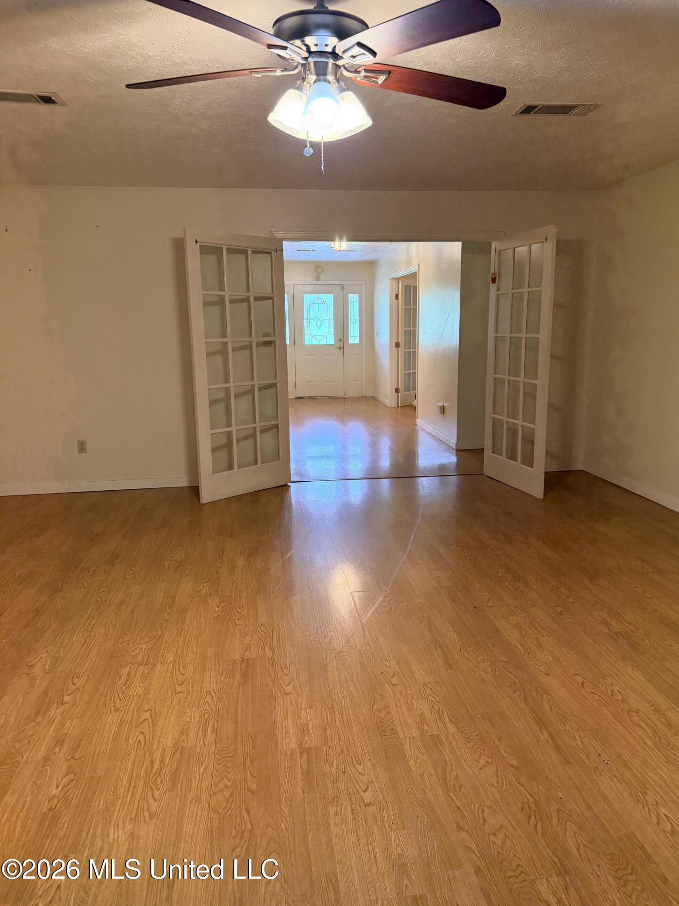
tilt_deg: -10.1
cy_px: 441
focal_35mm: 25
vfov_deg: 69.4
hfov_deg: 54.9
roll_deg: -0.2
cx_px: 353
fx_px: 654
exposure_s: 1/60
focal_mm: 6.76
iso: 200
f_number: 1.78
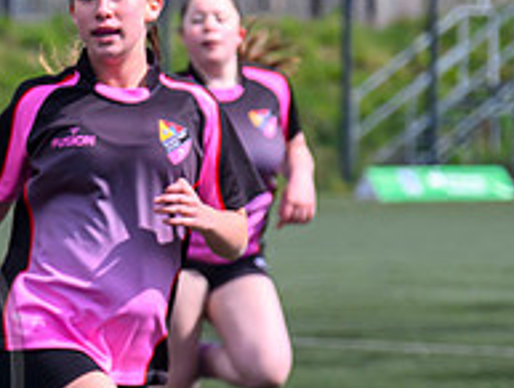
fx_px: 7120
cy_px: 482
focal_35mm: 478
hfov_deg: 4.1
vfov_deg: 3.1
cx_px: -490
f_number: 4
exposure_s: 1/4000
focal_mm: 115
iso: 500
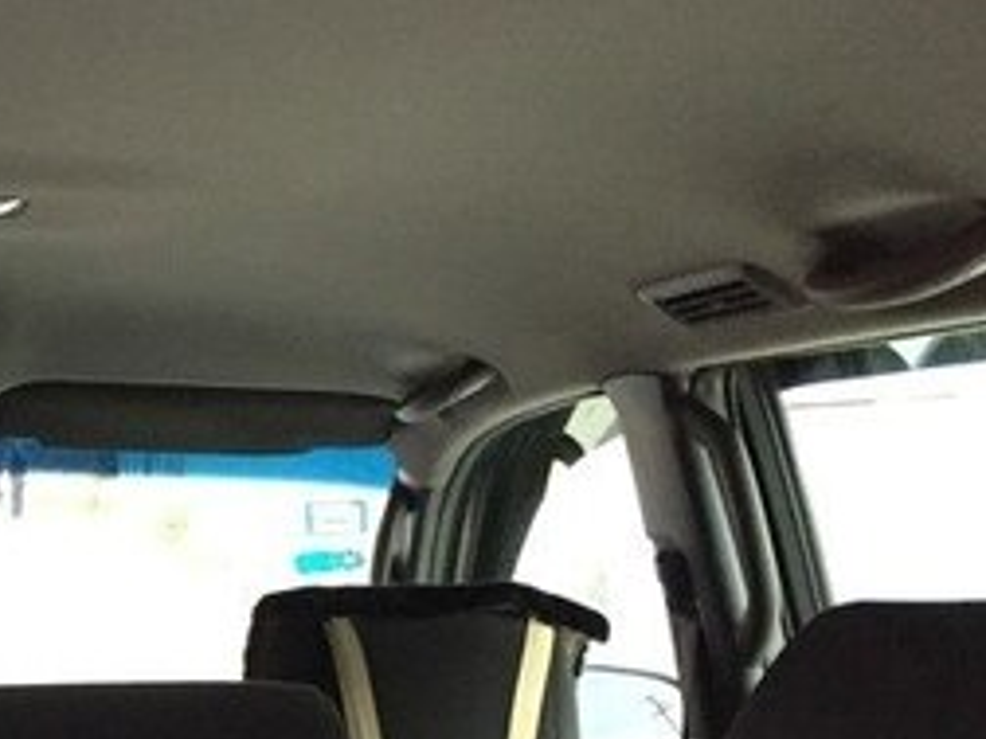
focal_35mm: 76
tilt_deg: -8.0
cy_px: 804
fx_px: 2165
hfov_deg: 23.7
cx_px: -149
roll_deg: +0.3
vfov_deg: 18.7
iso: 320
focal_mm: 4.15
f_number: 2.2
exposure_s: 1/33
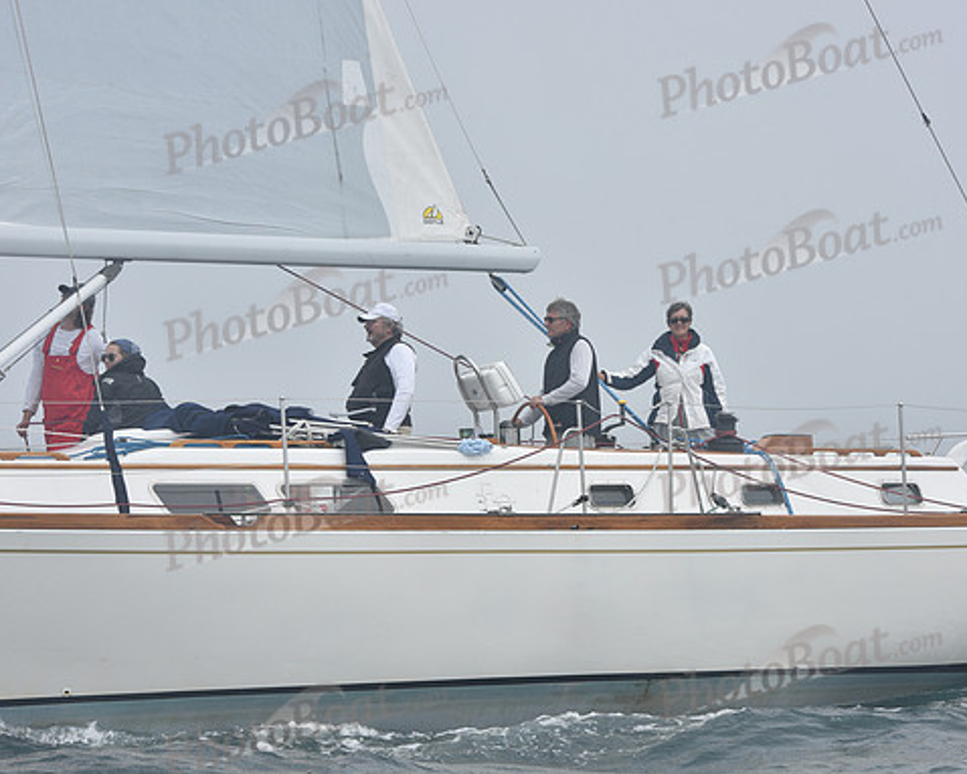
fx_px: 3780
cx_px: 554
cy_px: 385
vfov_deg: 11.7
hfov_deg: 14.6
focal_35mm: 132
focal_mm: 116
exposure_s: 1/800
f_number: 11
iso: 250
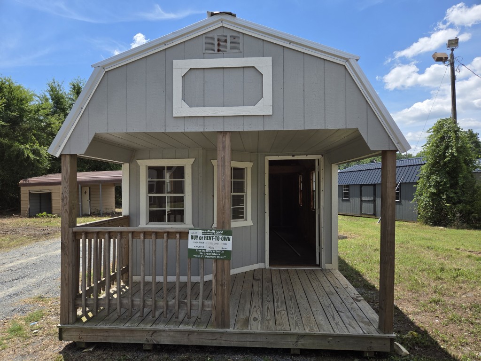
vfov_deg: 58.9
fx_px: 320
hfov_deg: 73.9
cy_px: 180
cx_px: 240
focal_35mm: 23
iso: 80
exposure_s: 1/4274
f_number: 1.8
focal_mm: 5.4
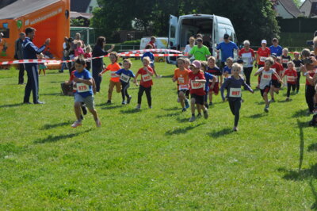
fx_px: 726
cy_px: 106
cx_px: 158
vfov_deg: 16.5
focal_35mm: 82
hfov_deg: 24.6
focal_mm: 55
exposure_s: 1/160
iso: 200
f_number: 13
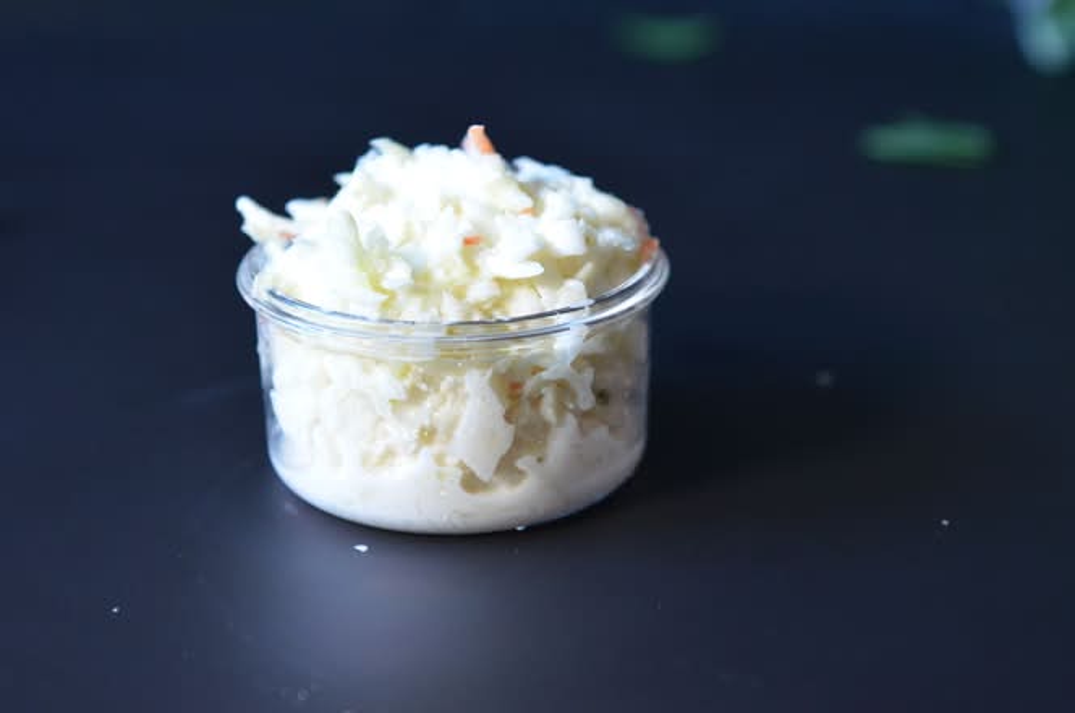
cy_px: 356
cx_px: 538
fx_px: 2146
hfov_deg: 28.1
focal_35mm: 72
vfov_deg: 18.8
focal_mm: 48
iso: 1600
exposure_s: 1/60
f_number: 3.5
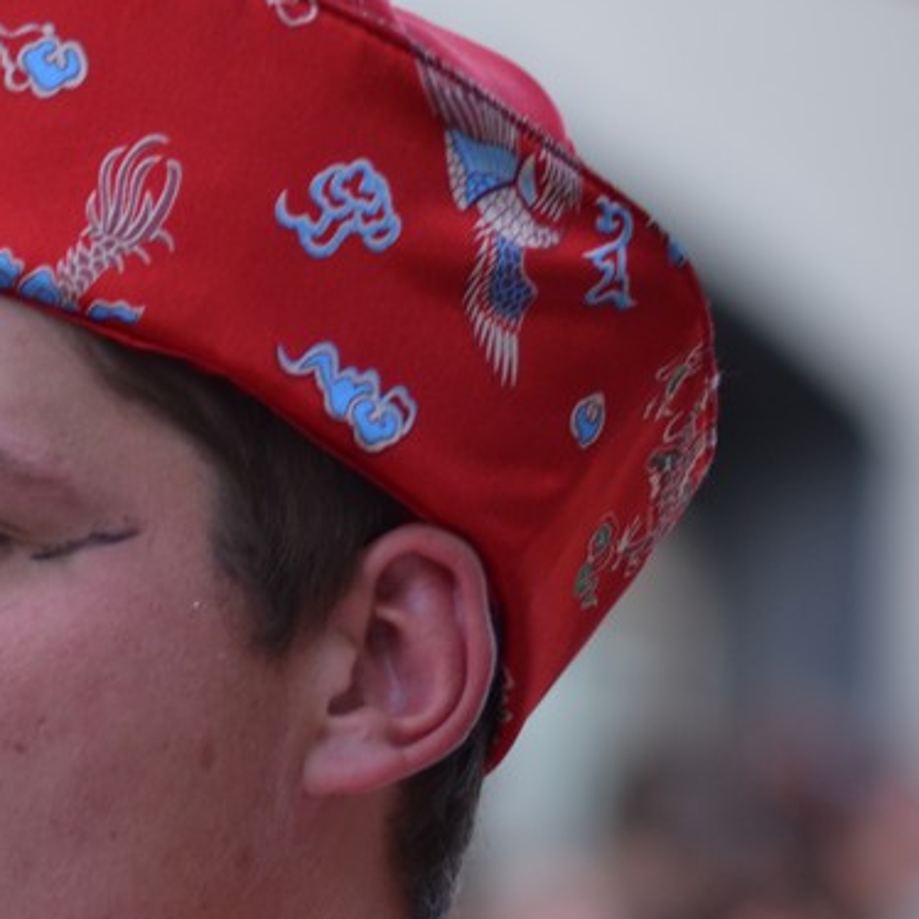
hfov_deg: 5.1
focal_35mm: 342
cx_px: -167
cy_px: 773
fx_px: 10272
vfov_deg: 5.1
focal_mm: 98
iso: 100
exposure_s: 1/200
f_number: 2.8
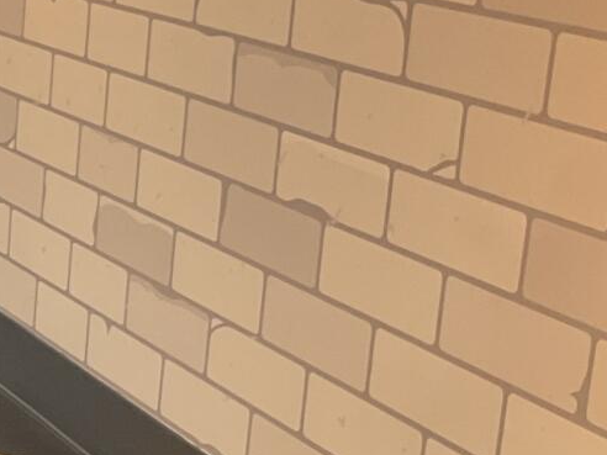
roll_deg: +3.7
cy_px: 437
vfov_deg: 12.4
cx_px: -607
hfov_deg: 14.1
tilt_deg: -18.6
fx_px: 2069
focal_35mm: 118
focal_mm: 3
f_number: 1.8
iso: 40
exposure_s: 1/50
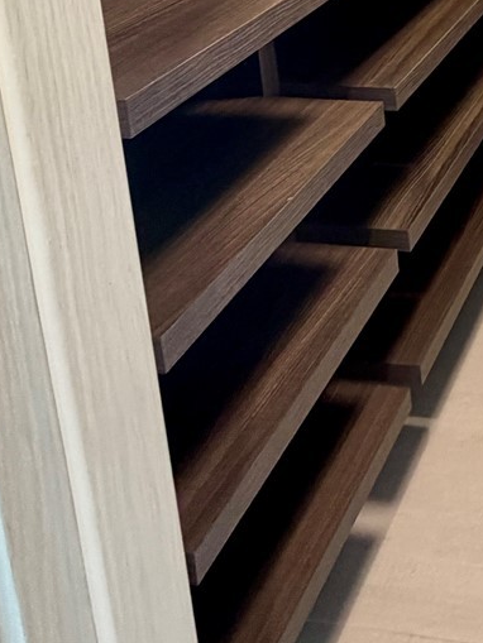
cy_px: -176
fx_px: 818
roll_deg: +1.6
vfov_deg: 32.9
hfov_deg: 26.6
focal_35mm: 44
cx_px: 663
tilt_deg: -9.1
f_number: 2.2
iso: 250
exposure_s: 1/60
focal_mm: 2.22
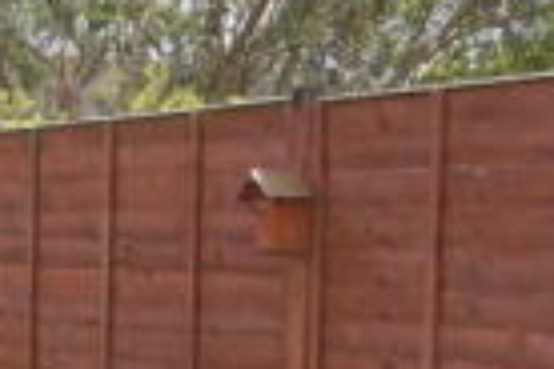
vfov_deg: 12.0
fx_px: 1754
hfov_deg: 16.0
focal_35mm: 114
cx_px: -341
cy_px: 303
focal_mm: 16
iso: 100
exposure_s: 1/125
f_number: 10
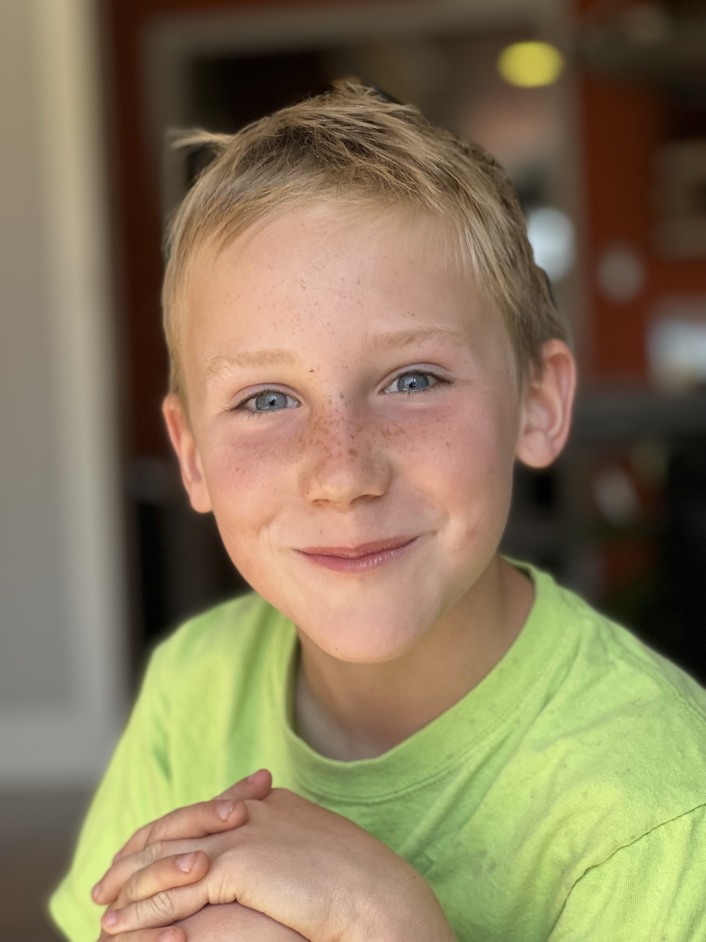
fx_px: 2094
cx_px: 353
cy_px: 471
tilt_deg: +0.7
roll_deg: +3.4
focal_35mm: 77
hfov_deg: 19.1
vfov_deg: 25.3
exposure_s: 1/121
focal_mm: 9
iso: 64
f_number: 2.8
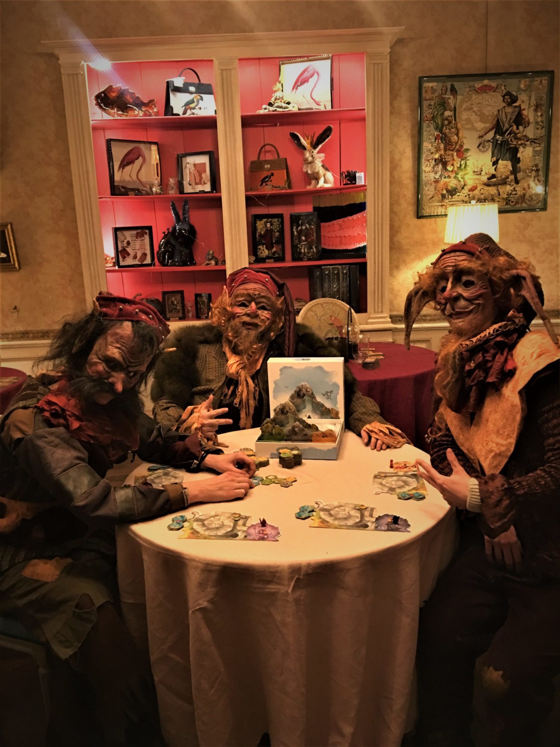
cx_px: 280
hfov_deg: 48.2
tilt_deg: -11.3
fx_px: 626
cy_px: 374
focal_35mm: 29
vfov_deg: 61.7
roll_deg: +2.4
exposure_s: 1/8
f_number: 2.2
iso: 125
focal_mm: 4.15
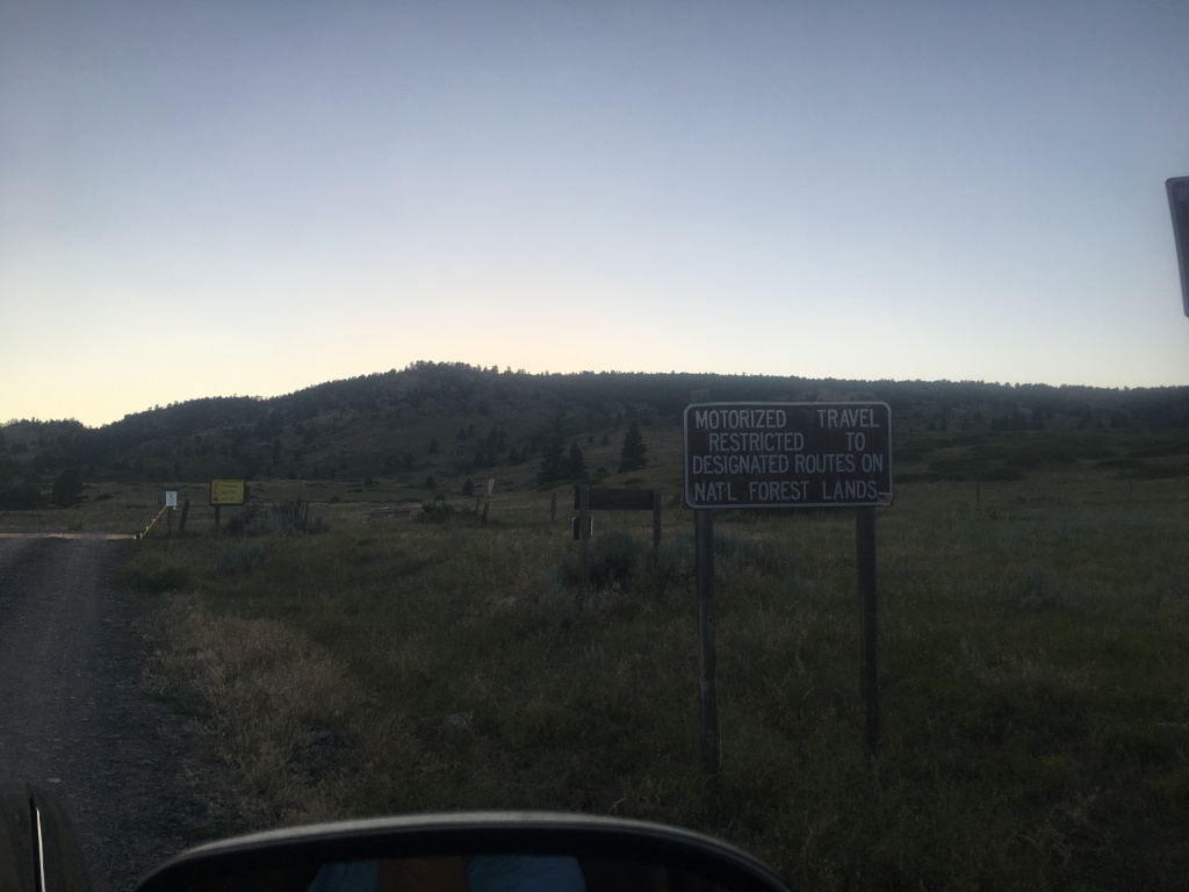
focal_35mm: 29
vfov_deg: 48.2
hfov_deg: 61.7
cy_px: 446
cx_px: 594
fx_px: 996
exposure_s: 1/447
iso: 25
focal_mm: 4.15
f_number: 2.2
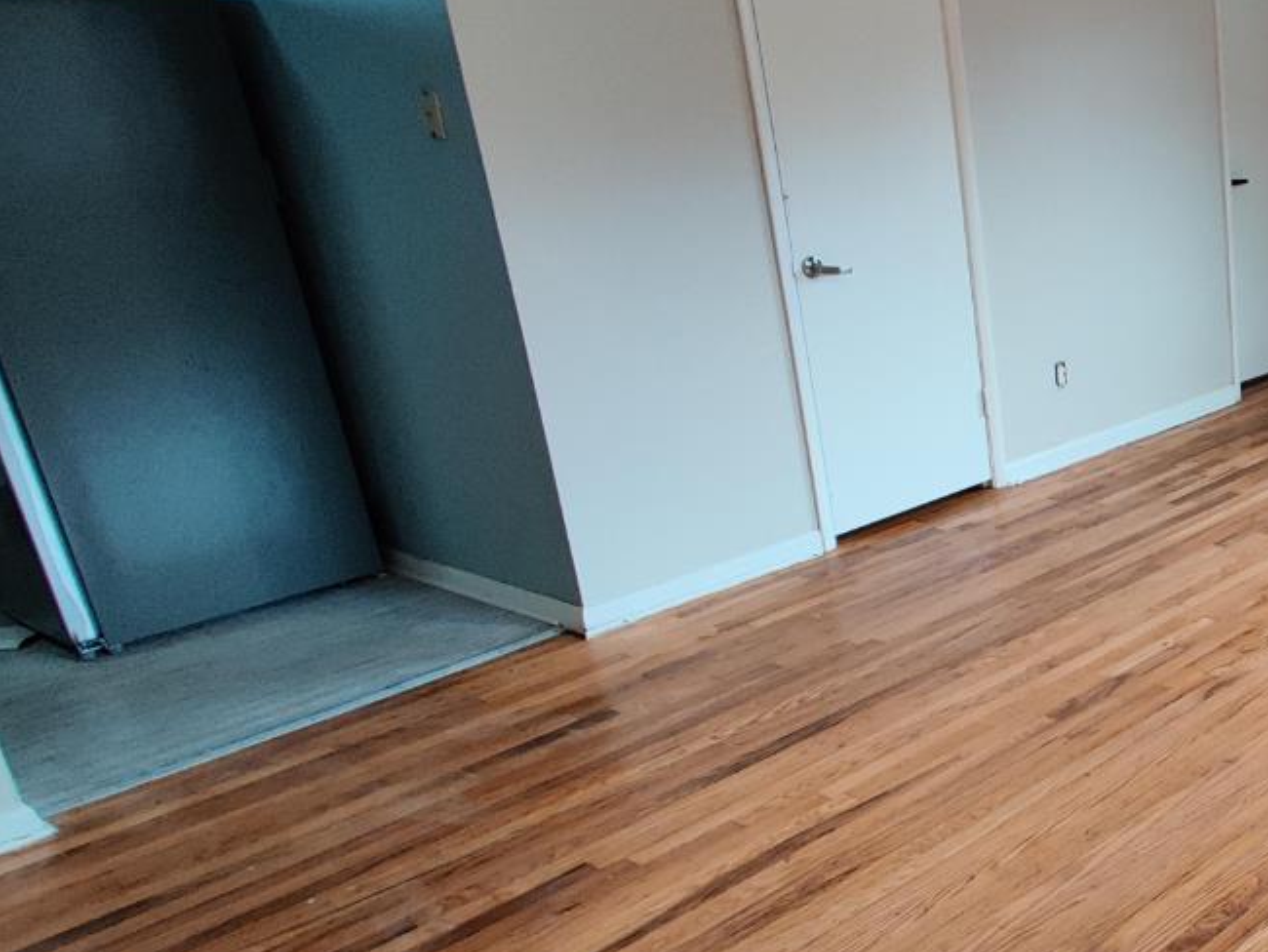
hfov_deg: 46.1
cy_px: 580
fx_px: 1099
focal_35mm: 30
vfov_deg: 46.5
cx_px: 1366
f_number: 2.2
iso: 320
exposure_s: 1/50
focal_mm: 2.25
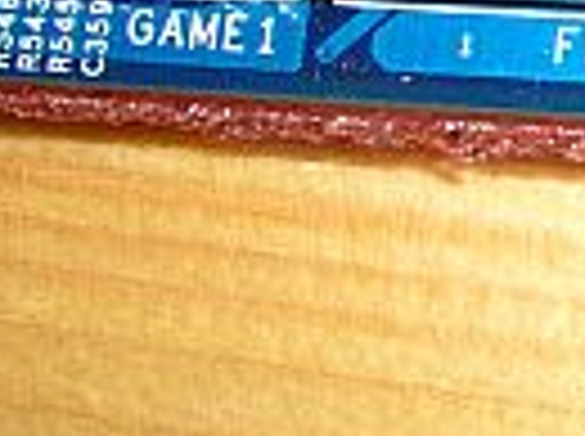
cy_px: -153
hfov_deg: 13.3
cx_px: 1017
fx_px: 2277
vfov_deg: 10.7
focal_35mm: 135
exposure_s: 1/60.1
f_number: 5.6
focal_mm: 5.8
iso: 50
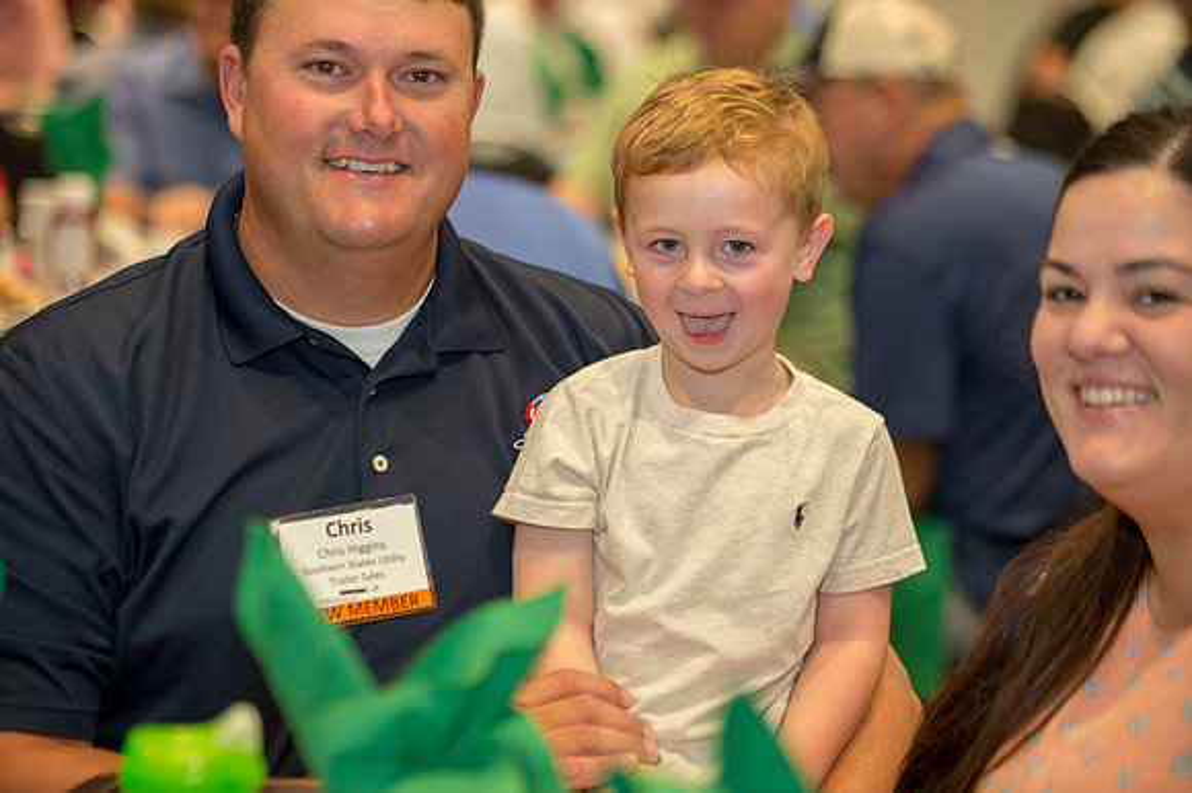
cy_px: 396
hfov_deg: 16.8
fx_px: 4037
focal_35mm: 122
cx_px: 596
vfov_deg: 11.2
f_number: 2.8
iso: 1600
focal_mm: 122
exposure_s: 1/160
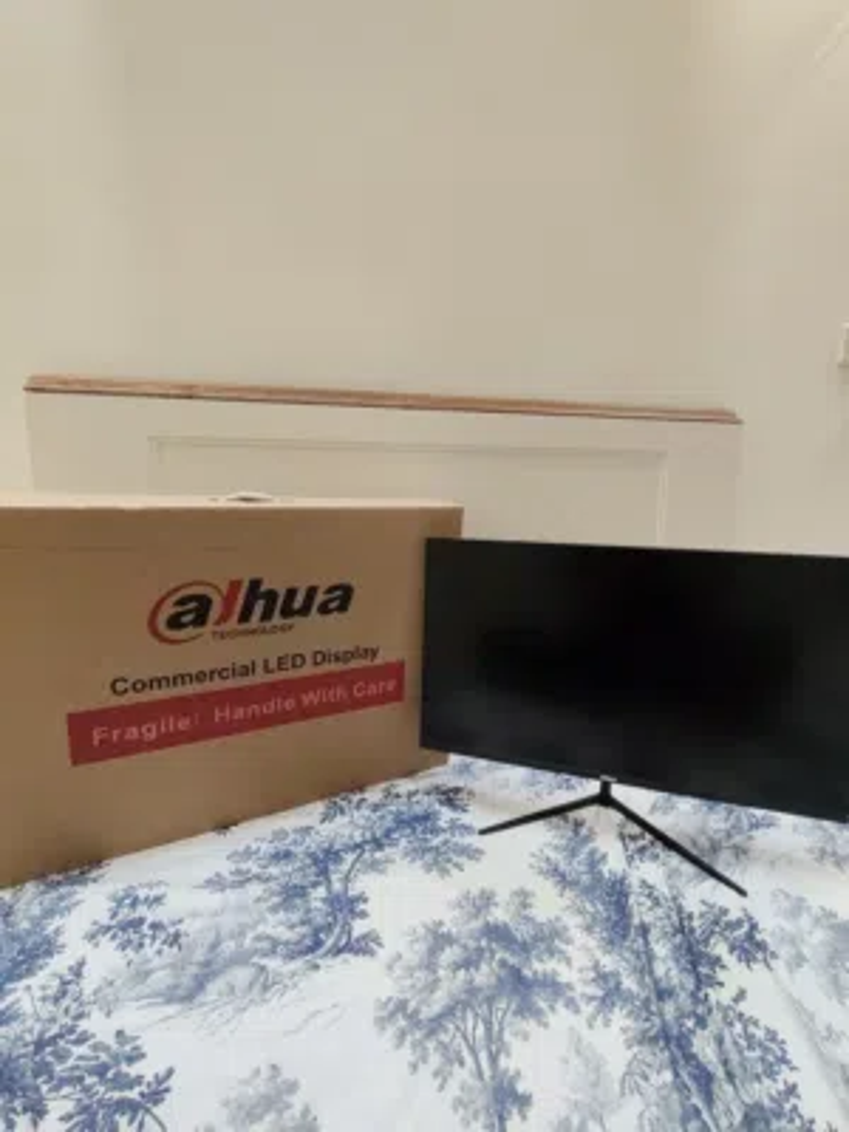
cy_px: 566
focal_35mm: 15
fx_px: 491
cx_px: 424
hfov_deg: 81.7
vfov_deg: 98.2
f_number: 2.2
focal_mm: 1.67
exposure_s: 1/60
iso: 400
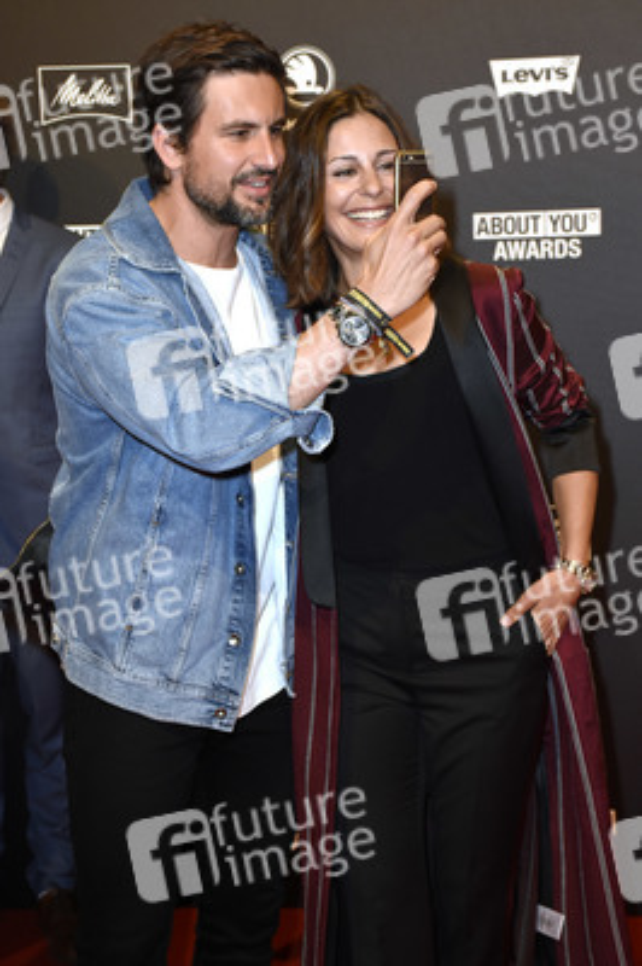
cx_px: 321
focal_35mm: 63
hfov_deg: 21.5
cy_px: 483
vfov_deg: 31.9
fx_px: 1688
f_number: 6.3
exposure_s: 1/125
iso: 1000
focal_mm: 42
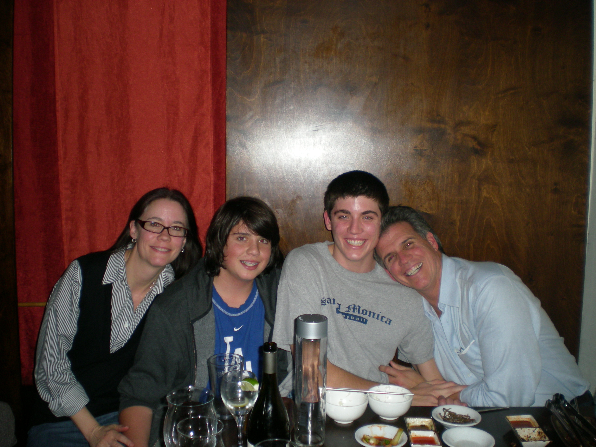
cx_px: 298
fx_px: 654
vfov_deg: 37.7
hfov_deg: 49.0
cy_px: 224
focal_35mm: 38
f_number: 3.1
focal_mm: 6.3
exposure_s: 1/60
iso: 103
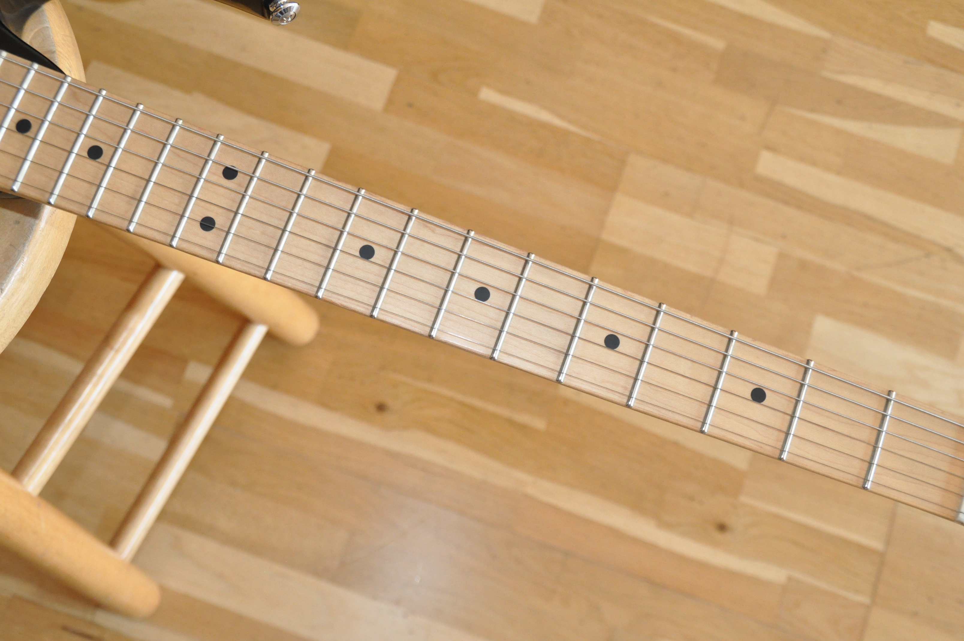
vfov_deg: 31.8
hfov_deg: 46.4
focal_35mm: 42
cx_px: 482
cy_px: 320
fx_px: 1123
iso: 2000
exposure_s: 1/200
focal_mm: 28
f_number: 8
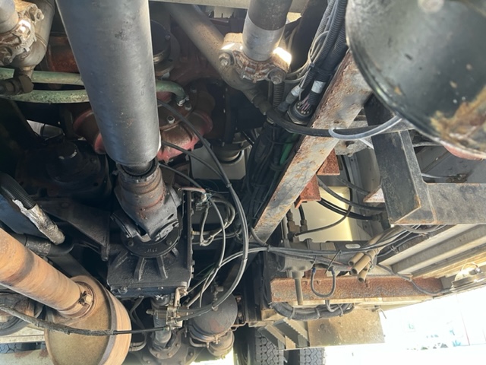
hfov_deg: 67.3
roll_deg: +4.0
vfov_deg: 53.1
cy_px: 182
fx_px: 365
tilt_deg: +24.1
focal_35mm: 26
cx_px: 243
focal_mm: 5.1
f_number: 1.6
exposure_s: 1/60
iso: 200
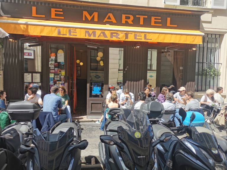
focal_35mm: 27
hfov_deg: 65.3
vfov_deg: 51.4
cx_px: 114
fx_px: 177
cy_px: 85
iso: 50
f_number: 1.8
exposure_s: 1/840
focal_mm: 5.58
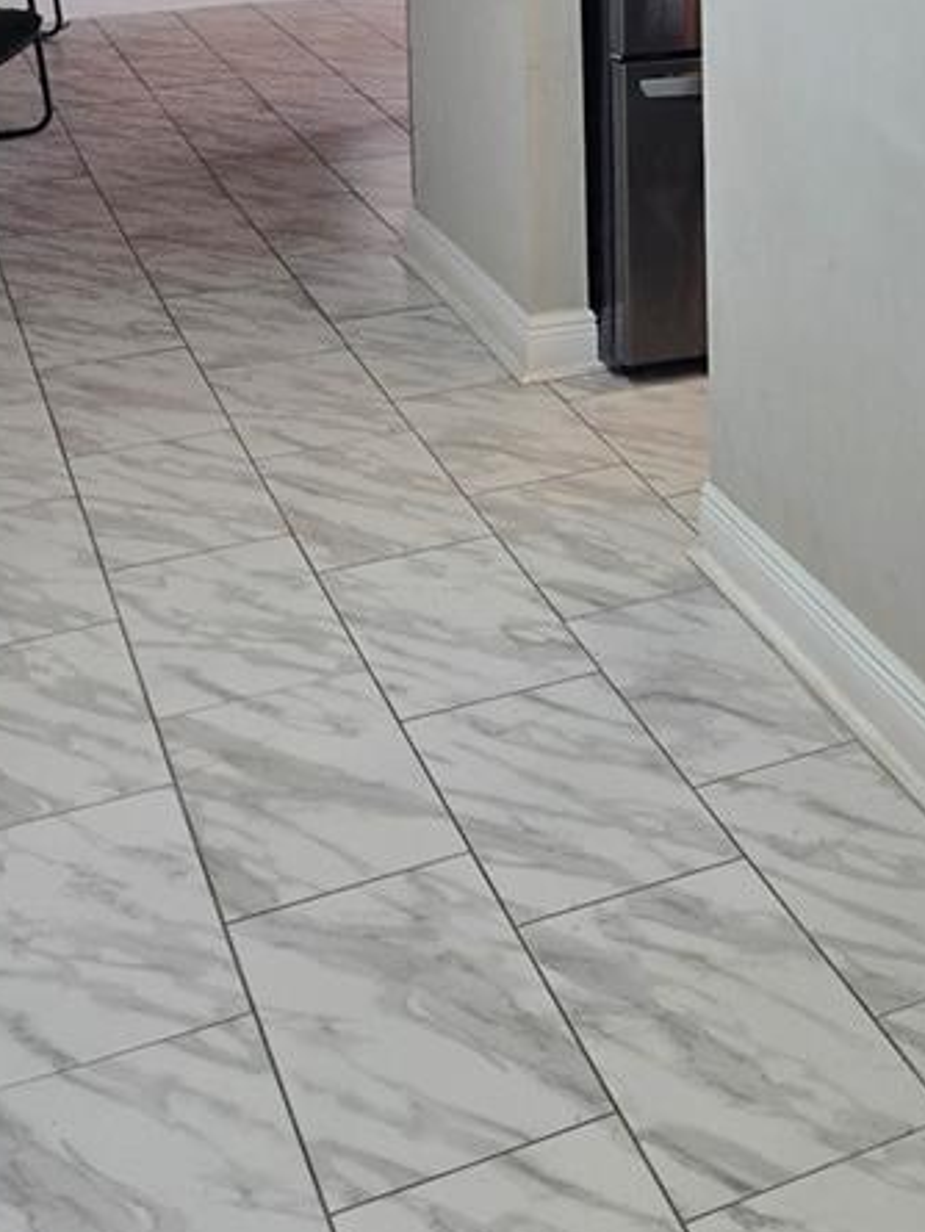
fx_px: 2208
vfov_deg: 28.0
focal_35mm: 62
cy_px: -166
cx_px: 1122
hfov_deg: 21.8
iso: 80
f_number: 1.8
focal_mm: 5.4
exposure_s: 1/120
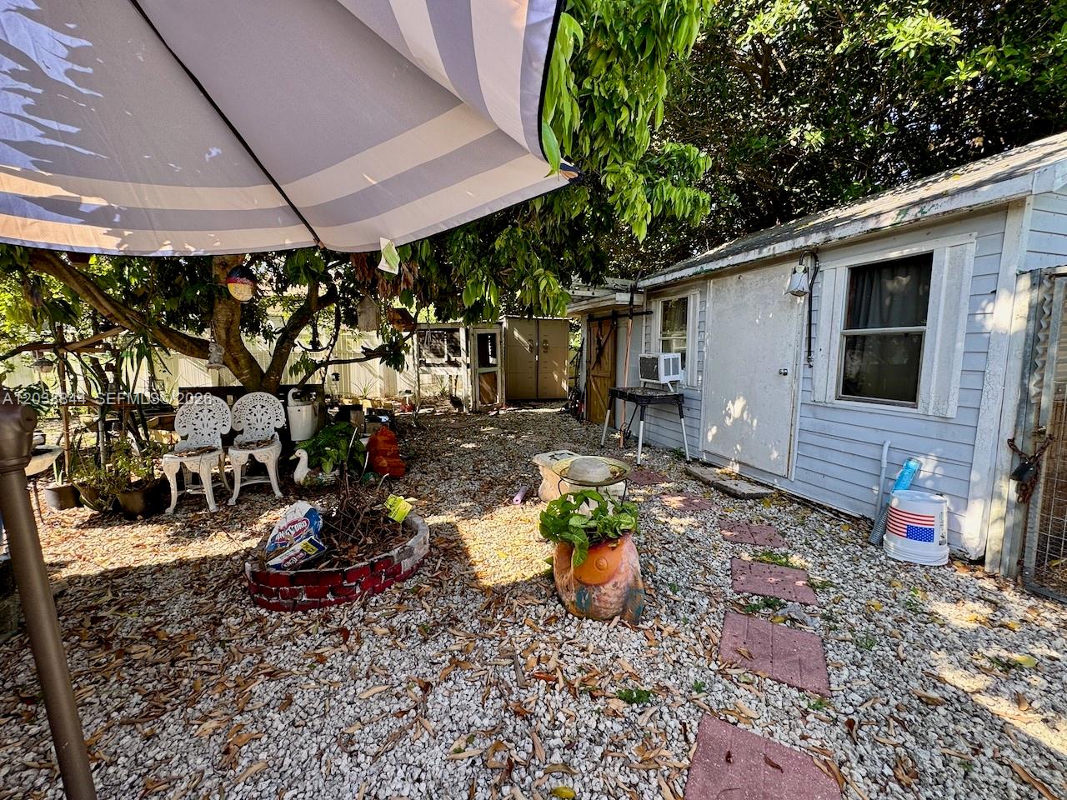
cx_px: 534
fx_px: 432
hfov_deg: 102.1
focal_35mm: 14
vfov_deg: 85.7
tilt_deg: -8.3
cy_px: 400
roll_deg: +0.4
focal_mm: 2.22
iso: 40
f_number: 2.2
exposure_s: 1/148
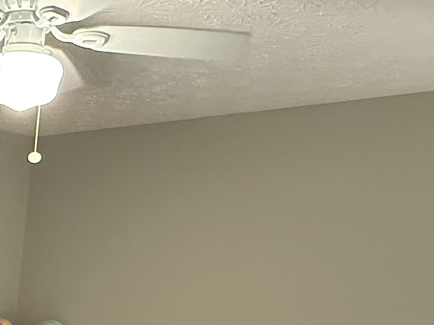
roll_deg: -3.8
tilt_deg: -13.2
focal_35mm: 58
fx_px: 727
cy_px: 442
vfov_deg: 22.2
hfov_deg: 29.3
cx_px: -67
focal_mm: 2.22
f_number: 2.2
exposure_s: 1/60
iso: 320
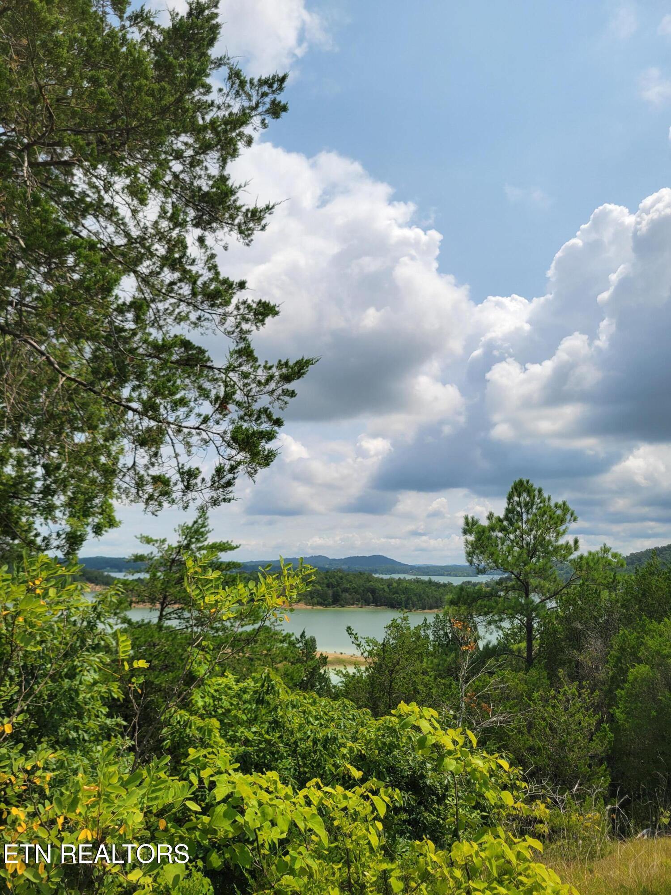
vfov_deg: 67.3
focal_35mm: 26
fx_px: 672
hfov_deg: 53.1
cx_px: 336
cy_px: 448
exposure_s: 1/5243
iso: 40
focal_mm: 5.4
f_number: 1.8
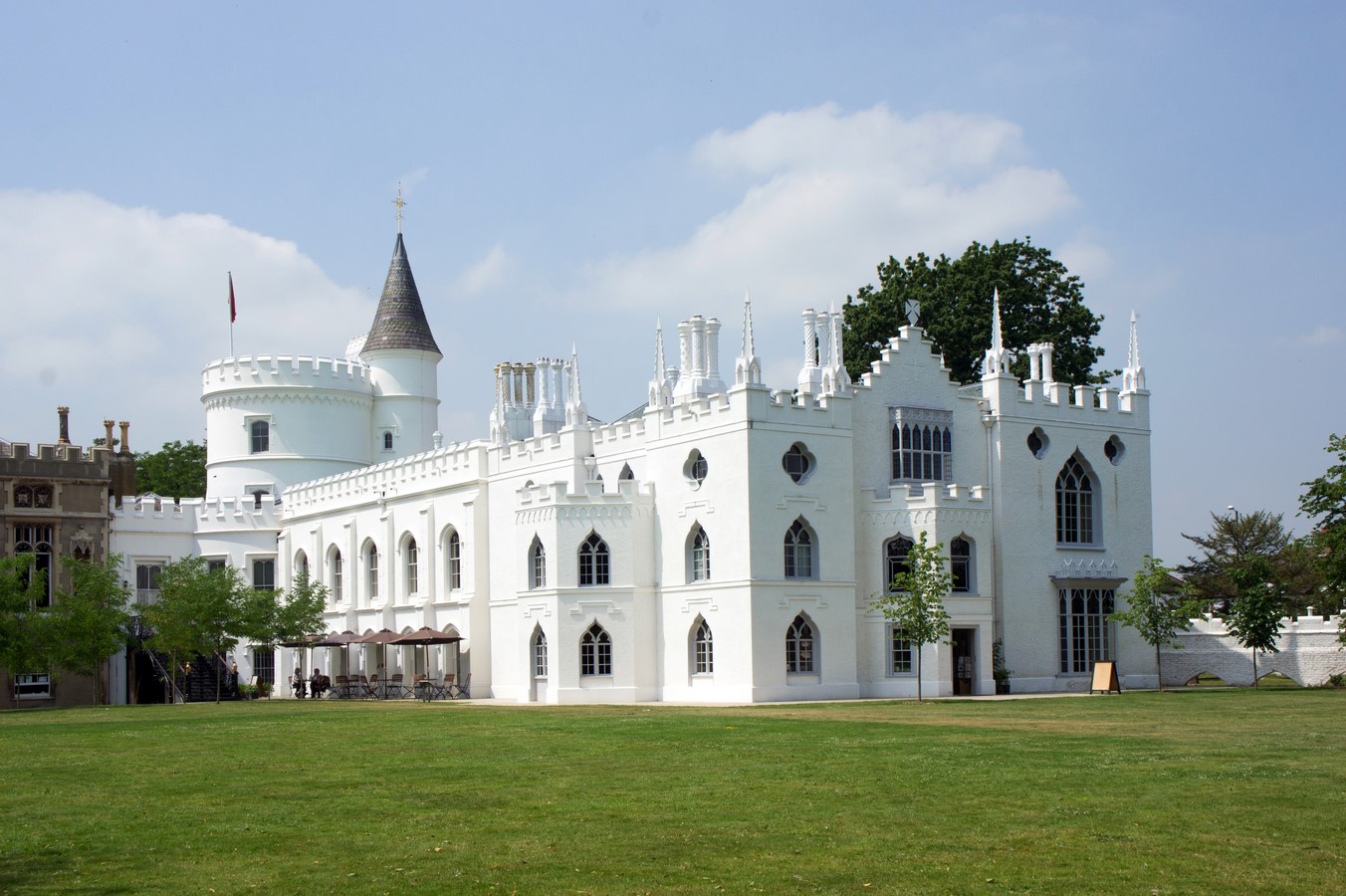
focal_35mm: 40
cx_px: 673
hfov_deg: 47.9
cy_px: 448
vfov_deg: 33.0
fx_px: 1513
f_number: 13
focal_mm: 27
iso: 200
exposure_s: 1/320
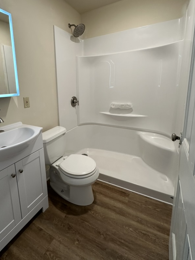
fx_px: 135
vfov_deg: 87.0
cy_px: 108
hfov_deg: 71.0
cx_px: 79
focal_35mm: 18
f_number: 2.2
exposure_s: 1/60
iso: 160
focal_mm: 2.22
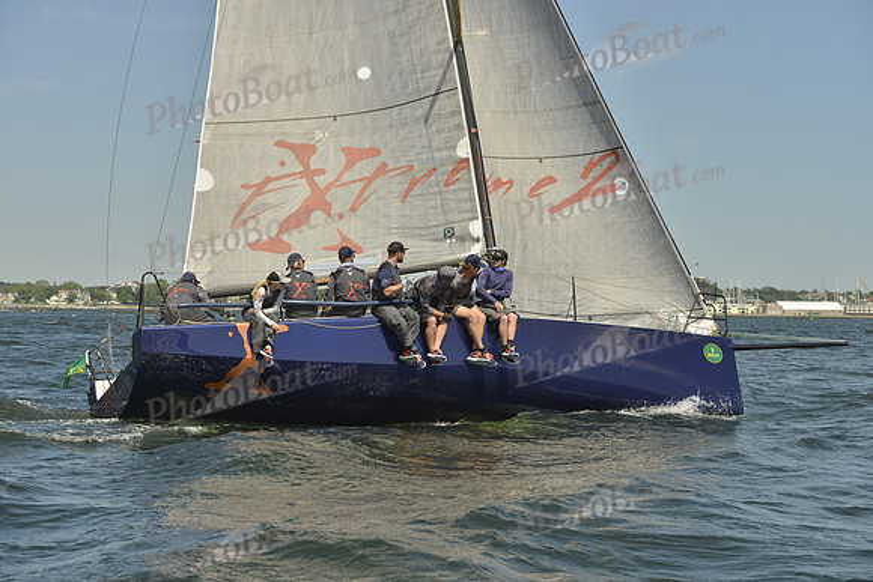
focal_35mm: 70
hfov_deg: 28.8
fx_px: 1698
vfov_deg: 19.5
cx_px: 436
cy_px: 291
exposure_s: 1/1600
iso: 280
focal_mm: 70
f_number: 8
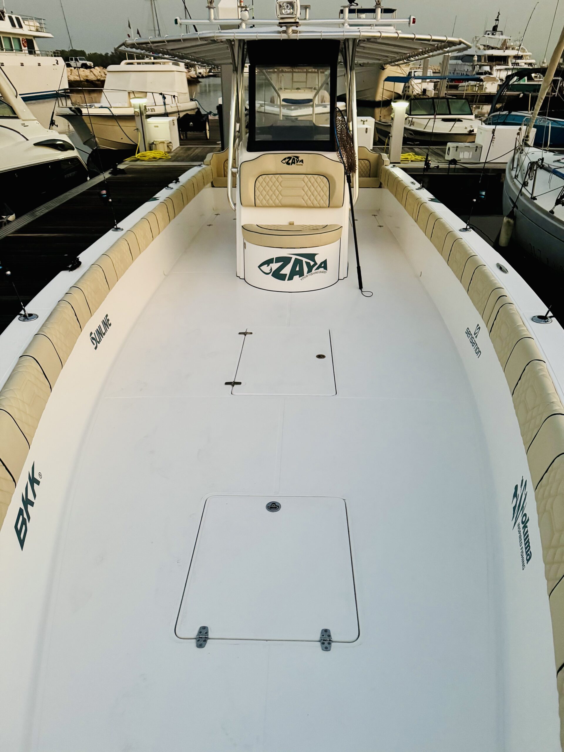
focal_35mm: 24
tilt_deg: -29.6
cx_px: 282
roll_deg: +0.4
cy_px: 376
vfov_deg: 71.6
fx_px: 521
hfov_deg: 56.8
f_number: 1.78
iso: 1000
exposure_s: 1/40
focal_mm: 6.76
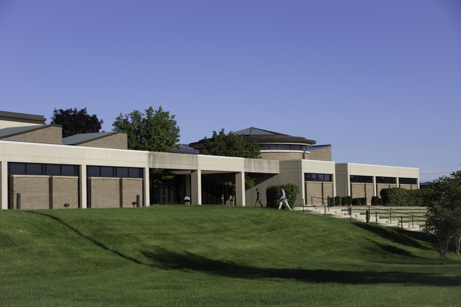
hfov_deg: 27.0
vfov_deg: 18.2
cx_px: 230
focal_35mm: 75
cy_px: 154
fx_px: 960
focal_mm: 50
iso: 100
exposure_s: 1/500
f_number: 8
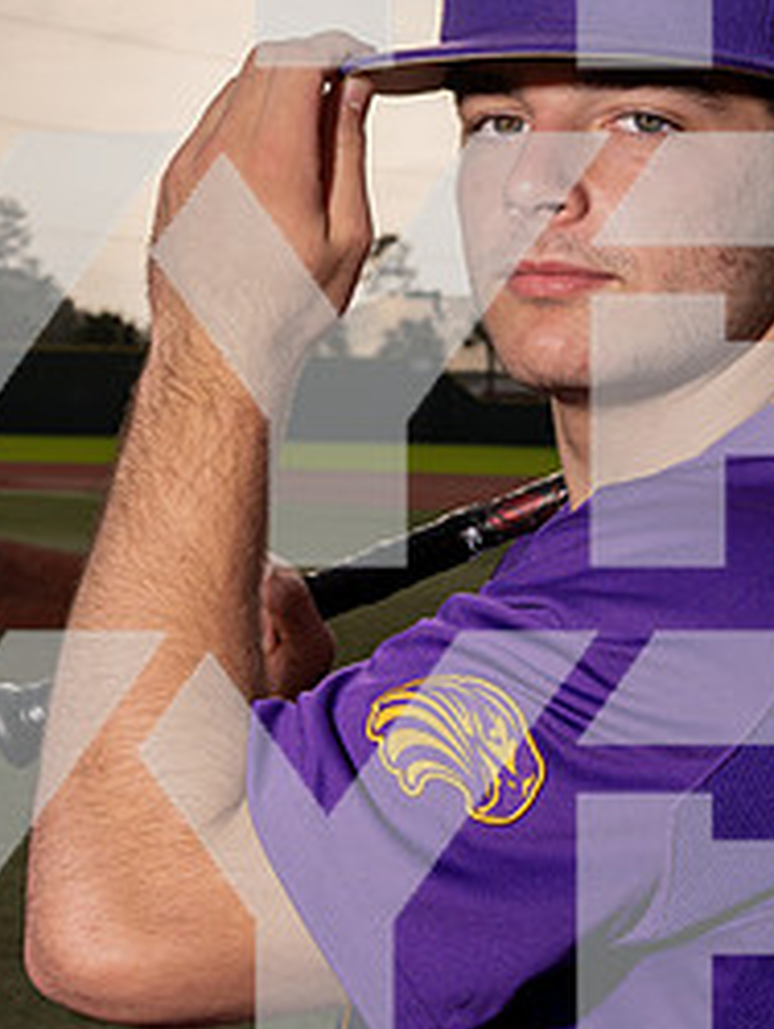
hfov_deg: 18.9
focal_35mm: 78
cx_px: 511
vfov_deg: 24.9
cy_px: 352
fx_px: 2321
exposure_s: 1/250
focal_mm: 35
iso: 125
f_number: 8
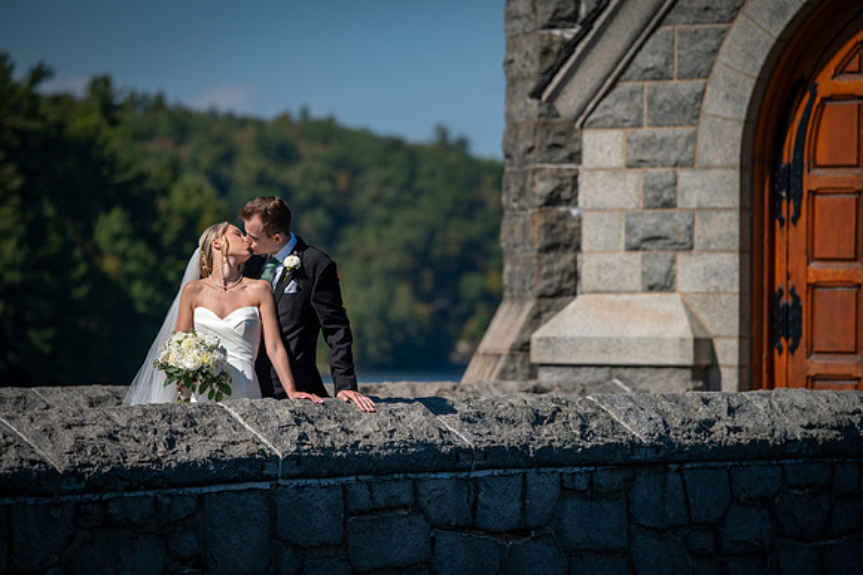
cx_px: 432
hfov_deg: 10.2
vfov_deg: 6.8
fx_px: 4821
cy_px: 288
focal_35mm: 201
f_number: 4
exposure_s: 1/1000
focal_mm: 195
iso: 50
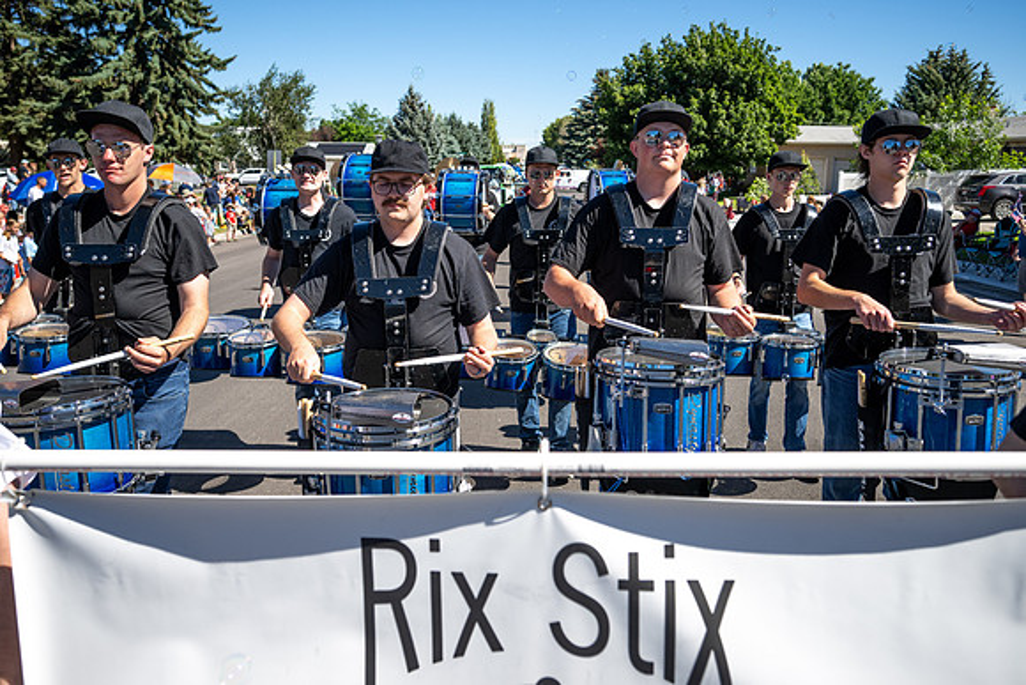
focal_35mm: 26
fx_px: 742
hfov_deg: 69.3
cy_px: 305
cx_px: 515
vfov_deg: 49.4
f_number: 4
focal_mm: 22.5
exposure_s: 1/2000
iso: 200
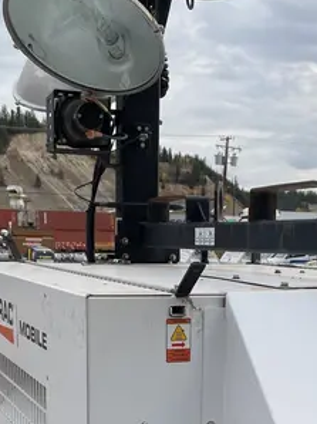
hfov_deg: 22.8
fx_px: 783
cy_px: 399
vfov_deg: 28.8
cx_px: 203
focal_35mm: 64
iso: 50
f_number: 1.6
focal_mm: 4.2
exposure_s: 1/764
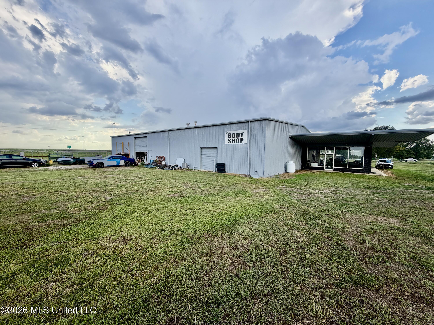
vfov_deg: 85.7
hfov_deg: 102.1
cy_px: 162
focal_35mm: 14
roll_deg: -1.1
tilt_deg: -2.7
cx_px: 217
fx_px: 176
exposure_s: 1/770
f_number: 2.2
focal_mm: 2.22
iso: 40
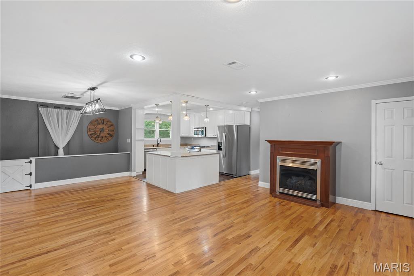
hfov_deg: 96.8
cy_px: 138
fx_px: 184
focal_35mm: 16
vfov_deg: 73.7
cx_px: 207
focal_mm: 16
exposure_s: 1/2.5
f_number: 6.3
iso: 200
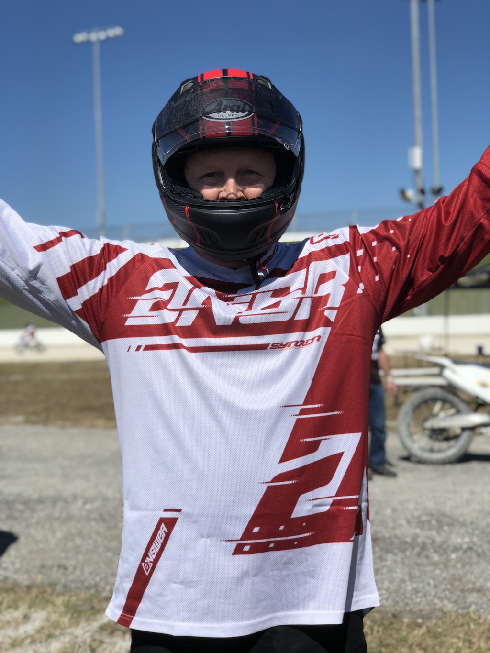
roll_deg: +0.2
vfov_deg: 36.8
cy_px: 326
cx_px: 245
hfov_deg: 28.0
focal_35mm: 52
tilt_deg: -2.5
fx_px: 981
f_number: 2.4
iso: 16
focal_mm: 6
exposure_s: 1/2288
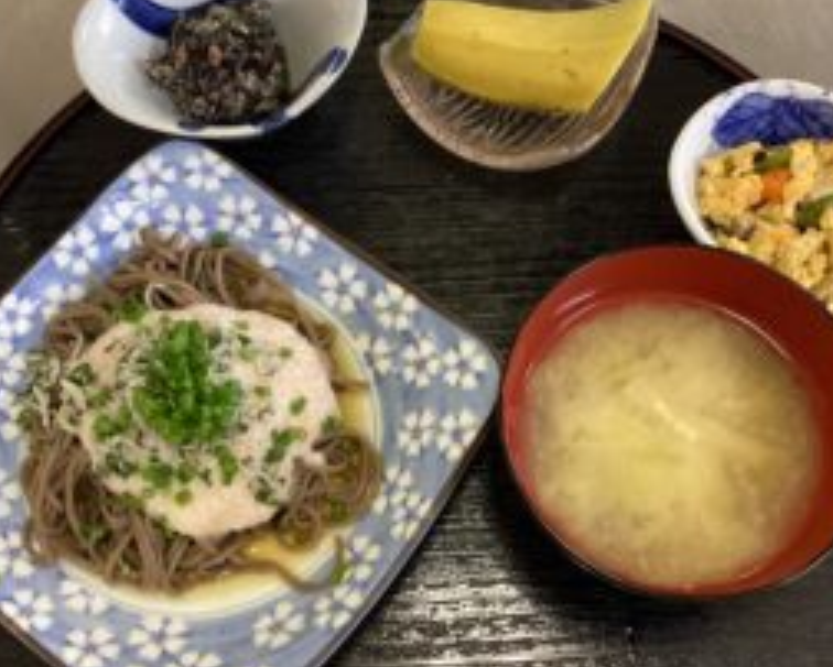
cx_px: 421
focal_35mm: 45
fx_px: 1110
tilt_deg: -69.5
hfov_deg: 41.1
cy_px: 325
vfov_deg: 33.5
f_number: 2.4
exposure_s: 1/60
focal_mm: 3.3
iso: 250
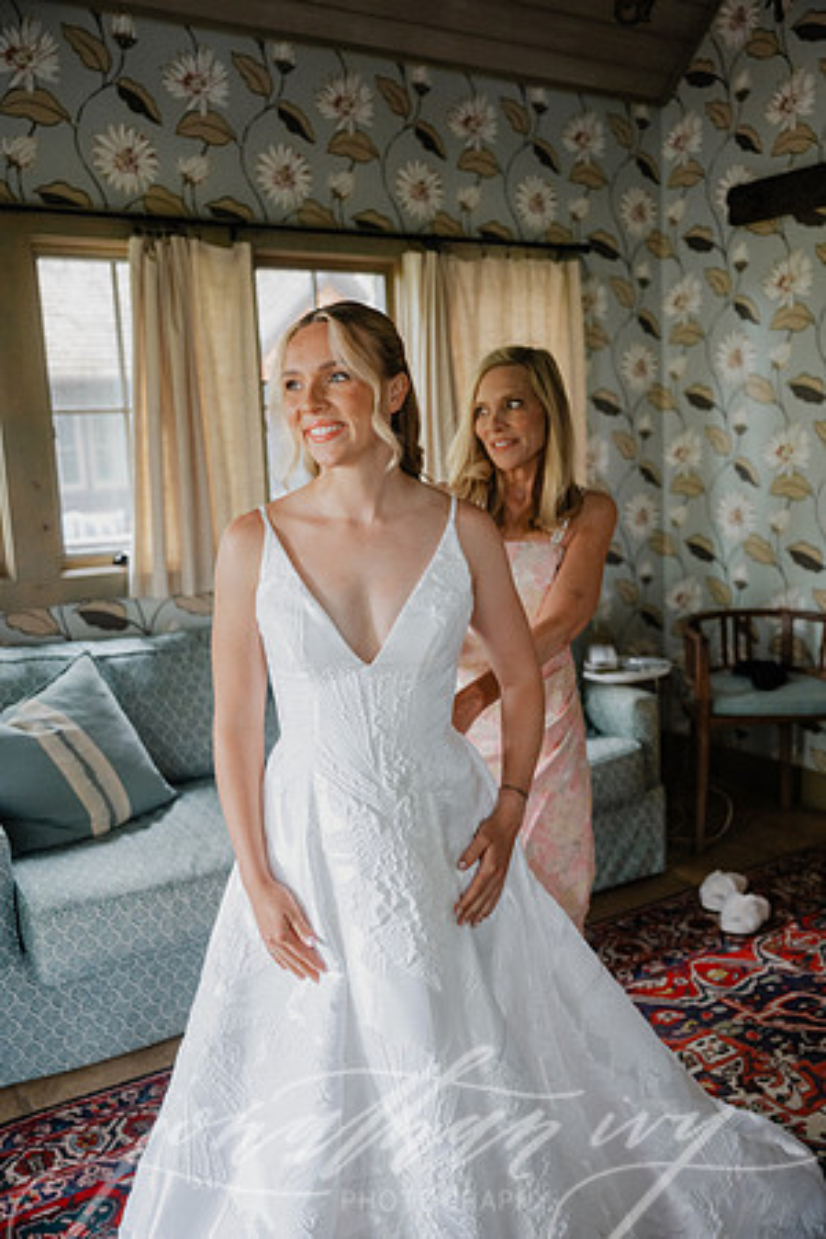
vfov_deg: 59.5
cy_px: 620
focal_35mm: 32
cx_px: 413
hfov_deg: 41.7
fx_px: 1084
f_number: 2.8
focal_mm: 31.5
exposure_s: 1/160
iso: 2200
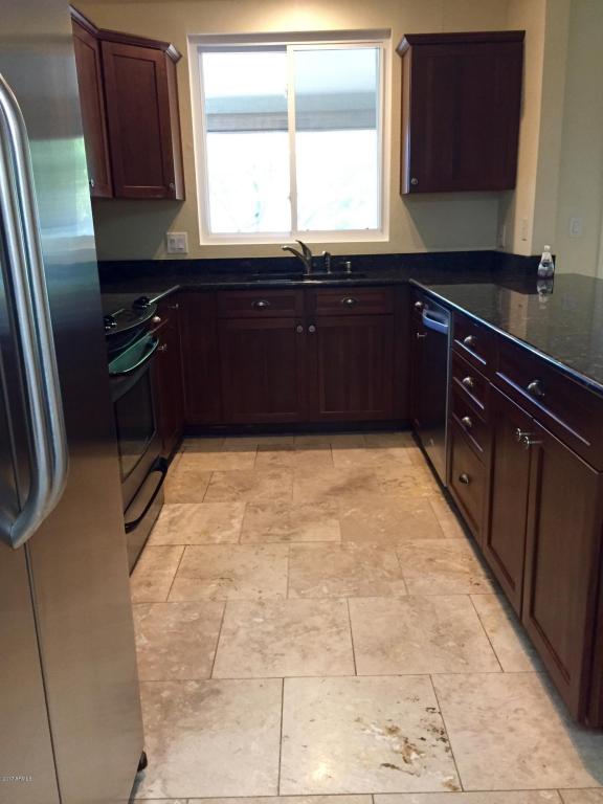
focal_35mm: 29
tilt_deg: -14.5
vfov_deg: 61.7
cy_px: 402
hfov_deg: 48.2
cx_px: 302
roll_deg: +1.5
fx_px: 674
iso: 250
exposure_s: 1/30
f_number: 2.2
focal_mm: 4.15
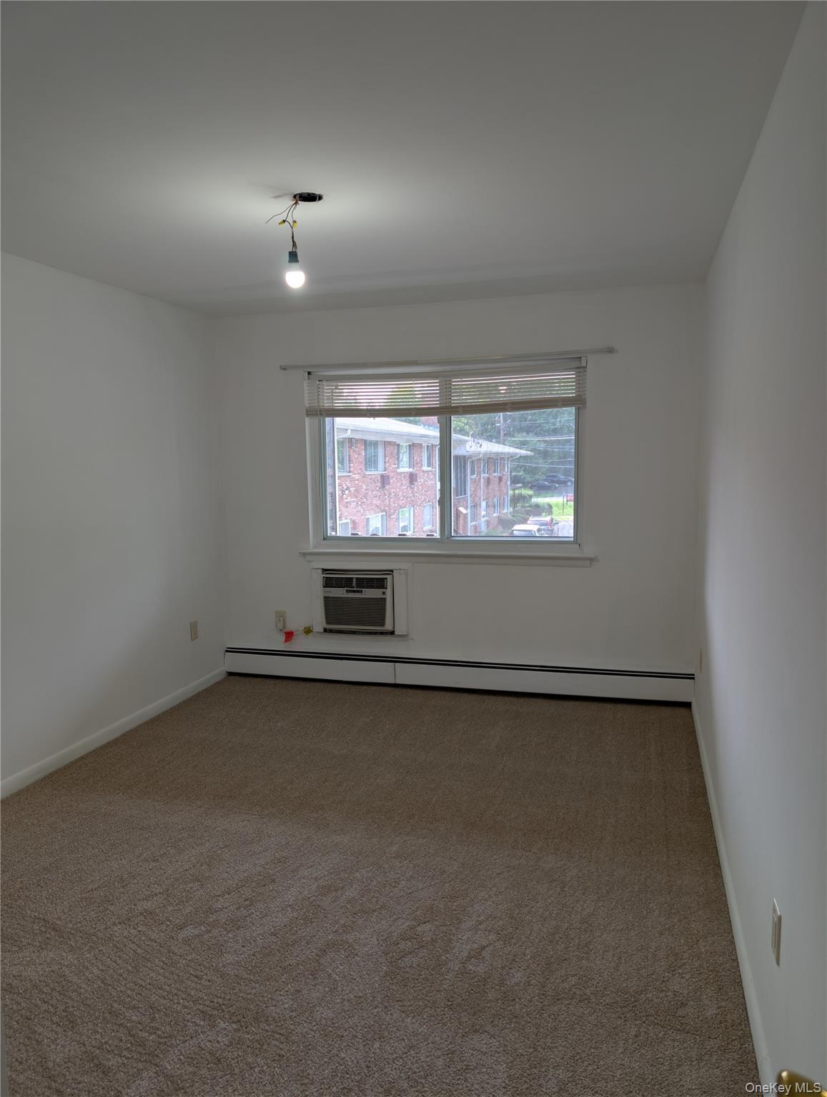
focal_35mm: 24
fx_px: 762
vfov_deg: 71.5
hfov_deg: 56.9
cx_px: 414
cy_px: 548
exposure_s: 1/60
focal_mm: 6.9
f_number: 1.68
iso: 28
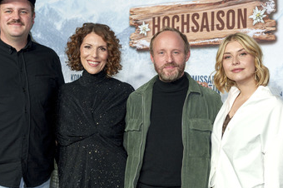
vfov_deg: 20.9
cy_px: 106
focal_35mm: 65
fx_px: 510
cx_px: 129
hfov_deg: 31.0
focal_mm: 49
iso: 800
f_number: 4.5
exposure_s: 1/250
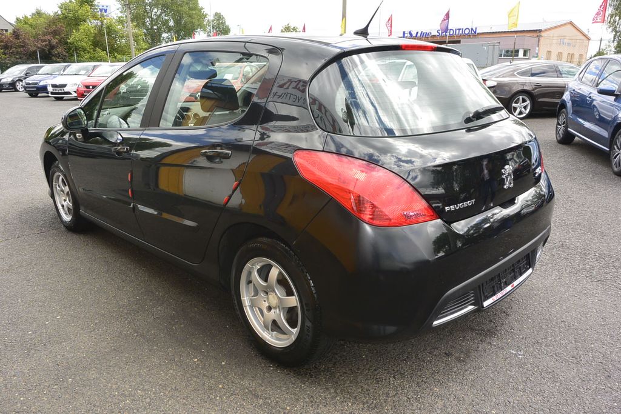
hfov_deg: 67.4
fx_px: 466
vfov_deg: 47.9
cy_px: 207
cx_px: 310
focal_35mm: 27
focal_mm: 10
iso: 160
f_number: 5.6
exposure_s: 1/250
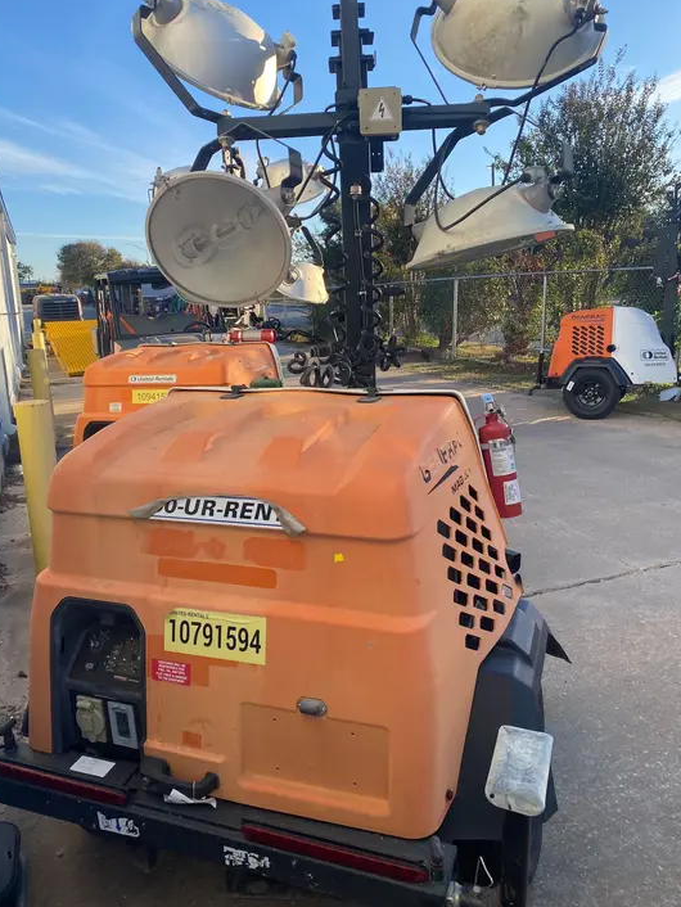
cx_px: 335
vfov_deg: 65.3
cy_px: 443
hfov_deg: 51.4
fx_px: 708
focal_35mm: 27
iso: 32
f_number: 1.8
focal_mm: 4.25
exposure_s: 1/693
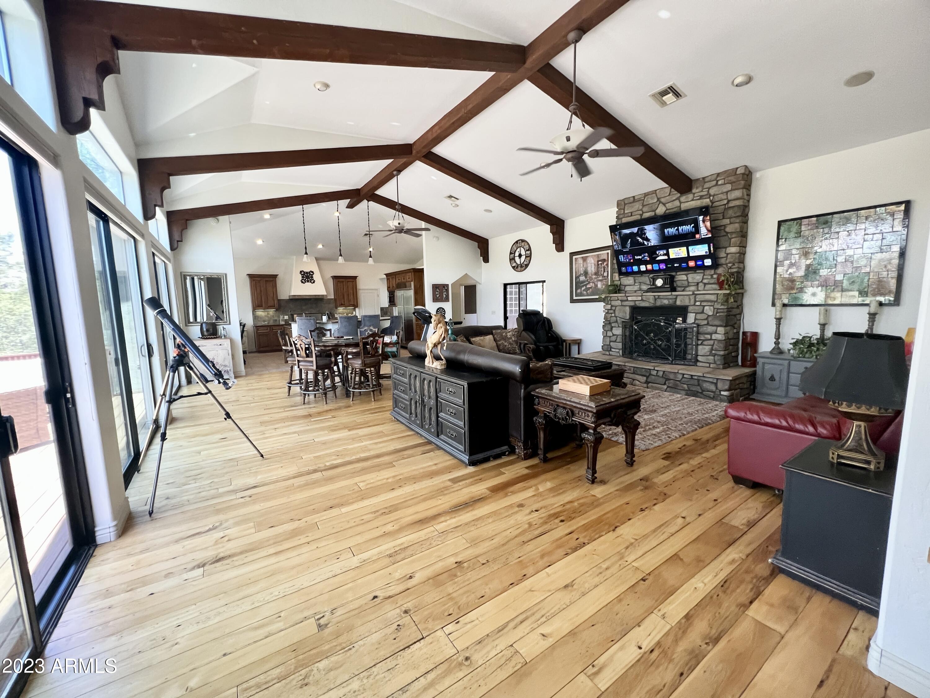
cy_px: 349
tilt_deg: -6.2
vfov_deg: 89.9
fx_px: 349
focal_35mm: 13
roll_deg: +0.6
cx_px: 465
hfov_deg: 106.2
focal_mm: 1.57
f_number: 1.8
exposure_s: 1/120
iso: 200
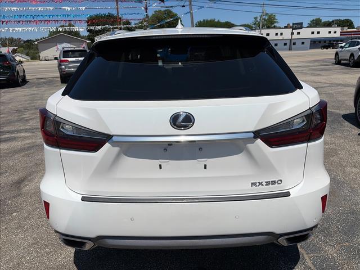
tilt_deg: -18.3
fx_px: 270
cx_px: 180
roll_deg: +2.5
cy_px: 135
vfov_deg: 53.1
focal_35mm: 26
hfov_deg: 67.3
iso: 50
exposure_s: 1/8850
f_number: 1.6
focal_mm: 5.96
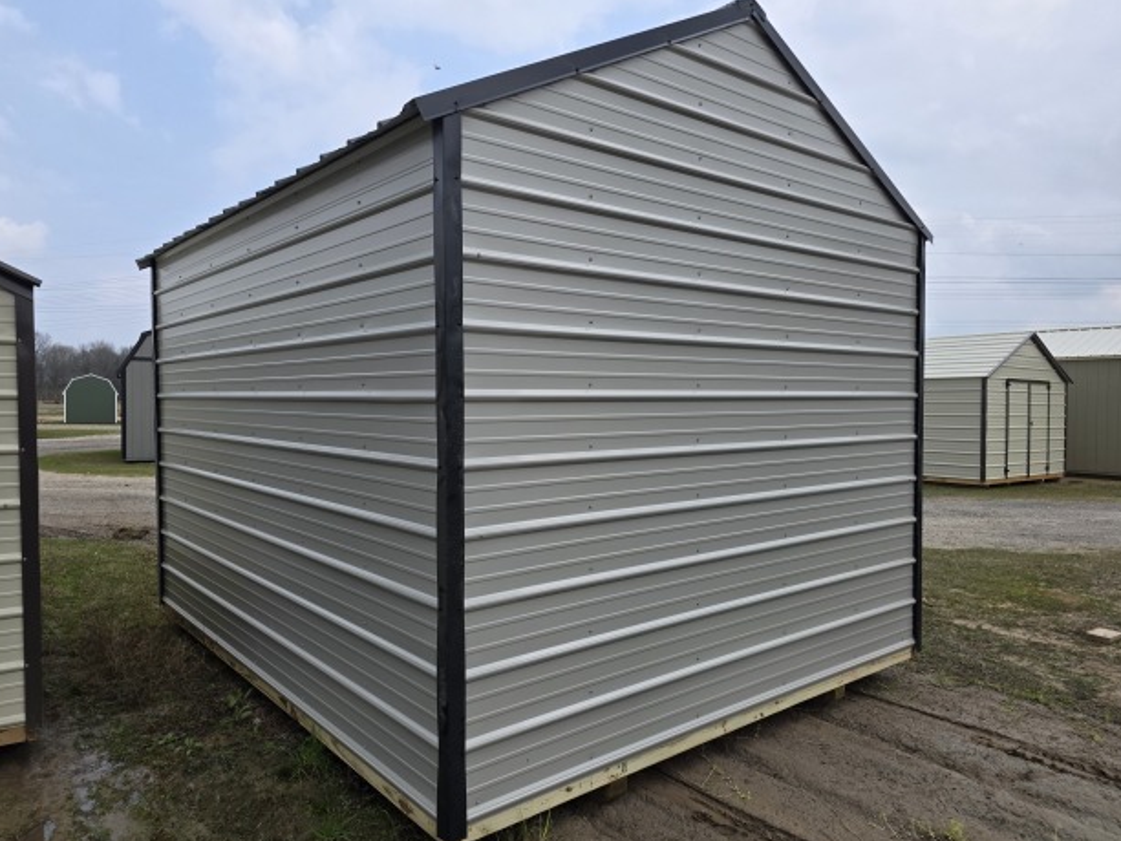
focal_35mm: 24
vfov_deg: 56.8
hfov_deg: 71.6
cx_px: 556
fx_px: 777
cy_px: 420
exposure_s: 1/4650
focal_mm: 6.3
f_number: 1.7
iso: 80
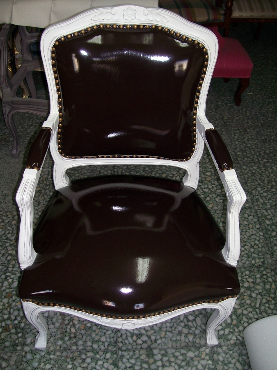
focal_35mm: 36
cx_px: 138
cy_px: 185
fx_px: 384
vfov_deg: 51.4
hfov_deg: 39.7
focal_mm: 6
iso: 80
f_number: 2.7
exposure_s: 1/45.3
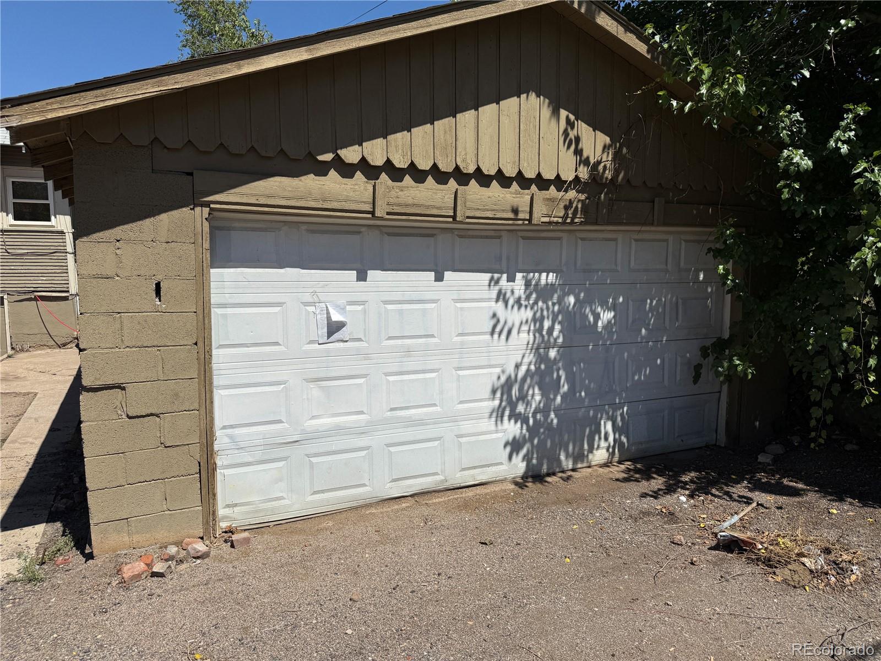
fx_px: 611
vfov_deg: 56.8
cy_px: 330
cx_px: 440
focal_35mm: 24
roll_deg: +0.0
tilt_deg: -5.2
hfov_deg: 71.6
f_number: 1.78
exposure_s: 1/10309
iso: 80
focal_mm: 6.76
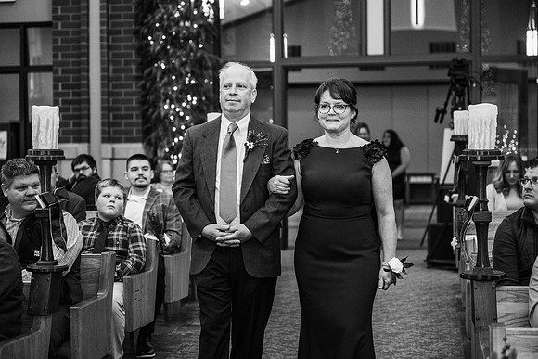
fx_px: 1046
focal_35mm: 70
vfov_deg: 19.5
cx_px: 269
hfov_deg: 28.8
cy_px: 180
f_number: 2.8
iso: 2000
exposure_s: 1/200
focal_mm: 70
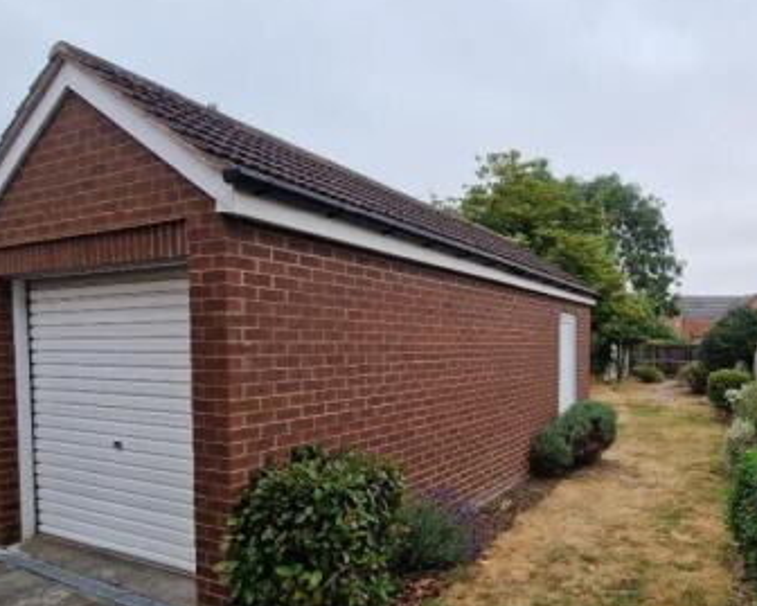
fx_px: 493
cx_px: 501
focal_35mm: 22
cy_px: 368
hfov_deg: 72.9
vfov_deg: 62.5
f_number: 2.2
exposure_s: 1/564
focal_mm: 2.2
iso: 50
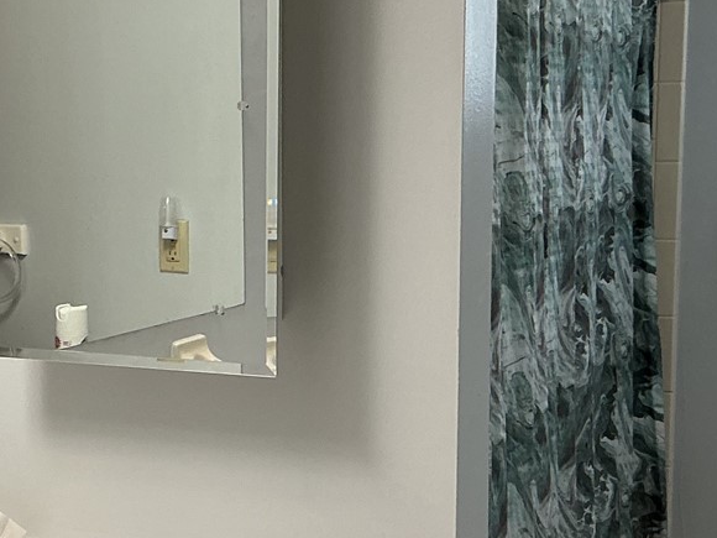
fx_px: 1657
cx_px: 267
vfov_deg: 18.4
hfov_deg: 24.3
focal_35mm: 80
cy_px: 380
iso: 50
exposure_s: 1/60
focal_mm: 3
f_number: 1.8
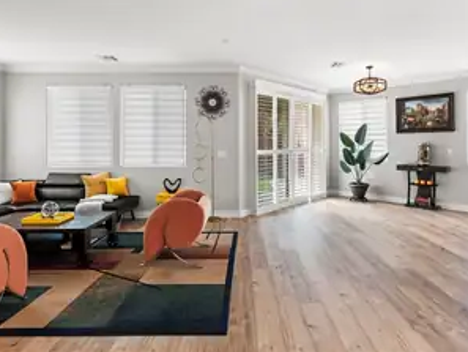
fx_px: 298
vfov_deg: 60.7
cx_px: 244
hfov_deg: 76.3
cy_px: 143
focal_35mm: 22
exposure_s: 1/8
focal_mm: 17
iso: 400
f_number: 8
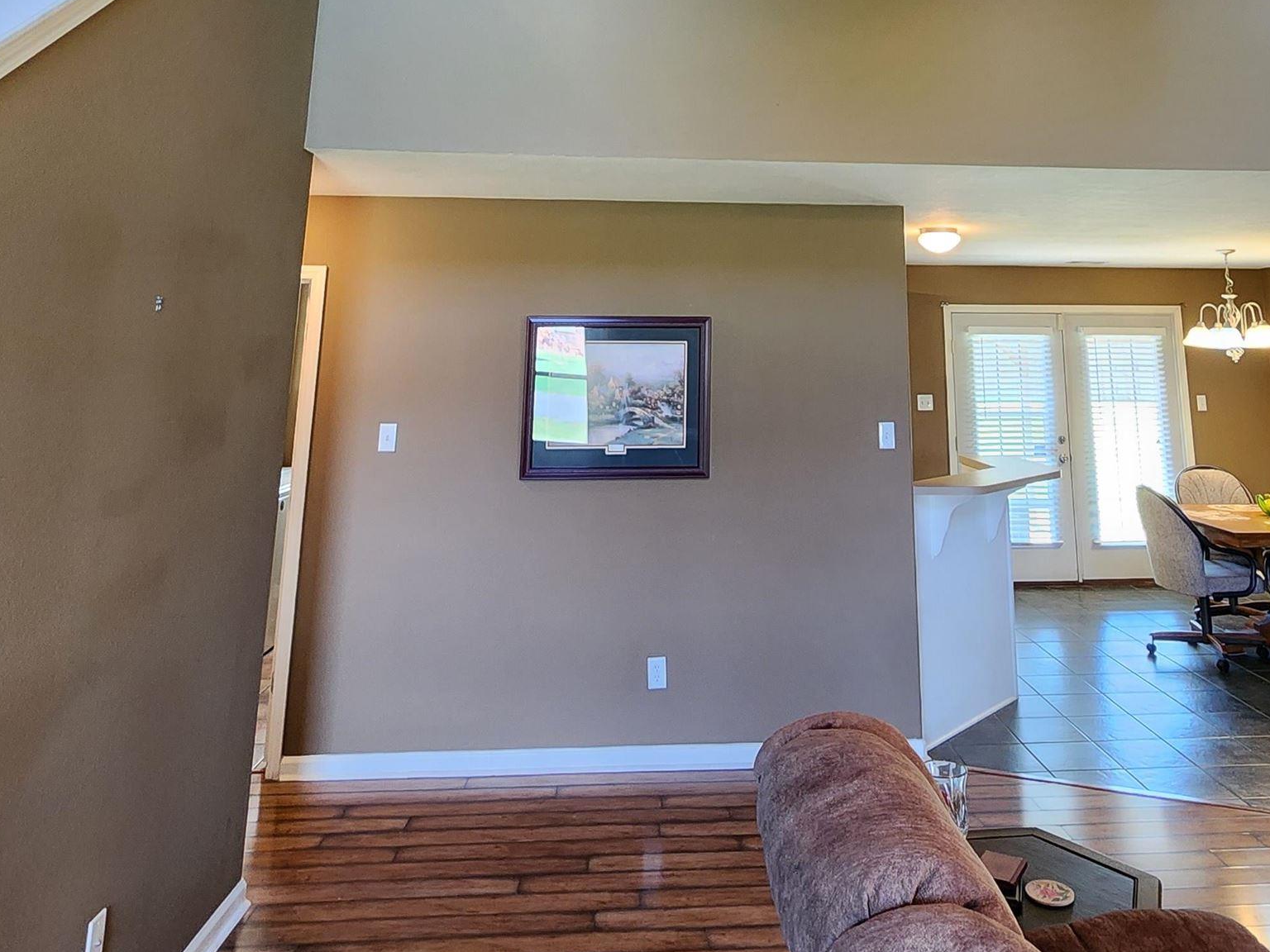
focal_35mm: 26
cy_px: 114
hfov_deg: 66.9
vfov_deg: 48.1
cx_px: 733
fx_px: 954
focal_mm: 2.2
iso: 320
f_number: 2.2
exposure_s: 1/40
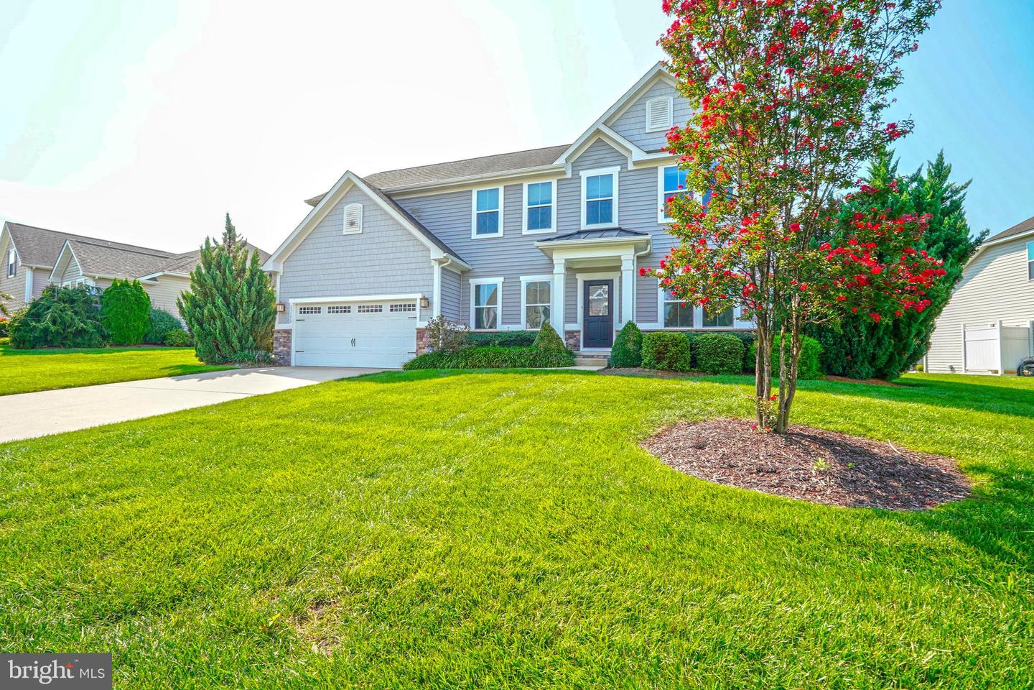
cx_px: 517
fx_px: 431
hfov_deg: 100.4
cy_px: 345
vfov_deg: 77.3
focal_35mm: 15
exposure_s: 1/125
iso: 100
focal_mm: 10
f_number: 5.6
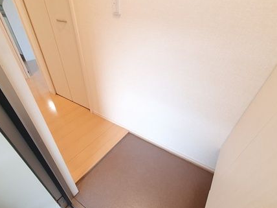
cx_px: 132
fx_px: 136
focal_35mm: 17
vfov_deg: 73.6
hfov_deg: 91.0
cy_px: 129
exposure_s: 1/30
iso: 320
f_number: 2.2
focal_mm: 1.8
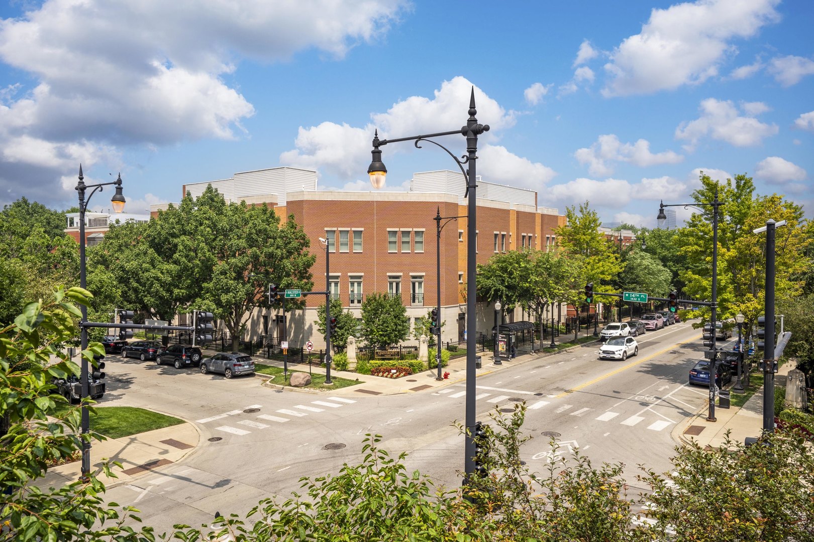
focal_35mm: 27
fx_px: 610
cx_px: 407
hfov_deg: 67.4
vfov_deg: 47.9
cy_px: 271
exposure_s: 1/160
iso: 100
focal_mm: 27
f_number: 10
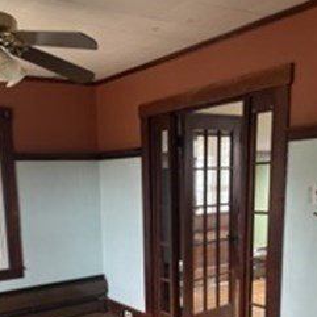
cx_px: 116
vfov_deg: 37.1
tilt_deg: -11.7
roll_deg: +2.8
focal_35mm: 43
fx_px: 446
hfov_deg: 38.9
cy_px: 274
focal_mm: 4.2
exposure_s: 1/38
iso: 640
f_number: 1.6
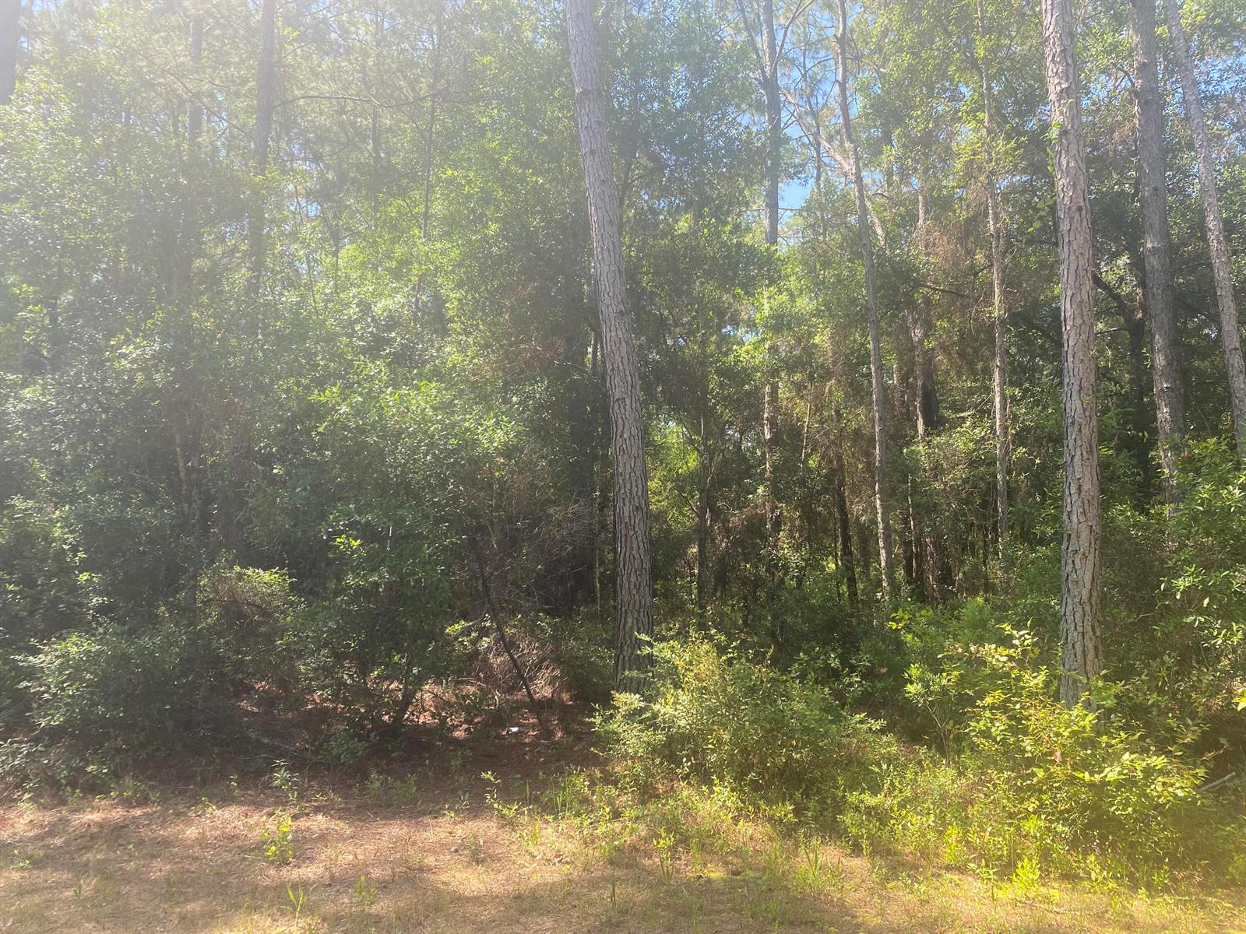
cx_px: 623
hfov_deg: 67.3
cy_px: 467
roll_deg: -0.5
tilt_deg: +4.9
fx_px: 936
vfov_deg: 53.1
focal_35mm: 26
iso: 32
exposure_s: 1/374
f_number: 1.8
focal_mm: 4.25
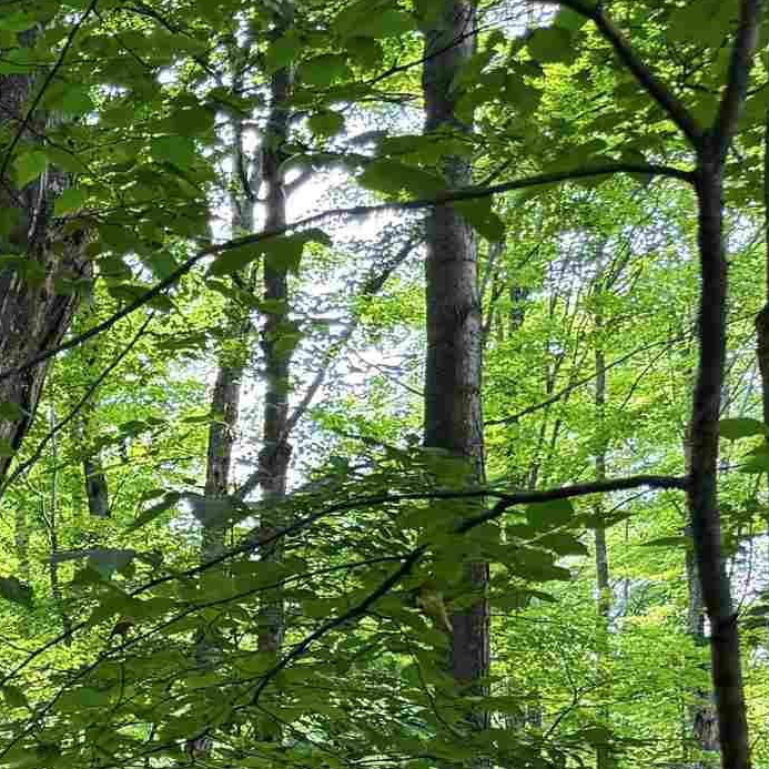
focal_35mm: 94
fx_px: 2363
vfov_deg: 16.6
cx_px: -700
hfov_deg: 15.4
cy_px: 1202
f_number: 1.78
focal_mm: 6.76
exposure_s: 1/176
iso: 125
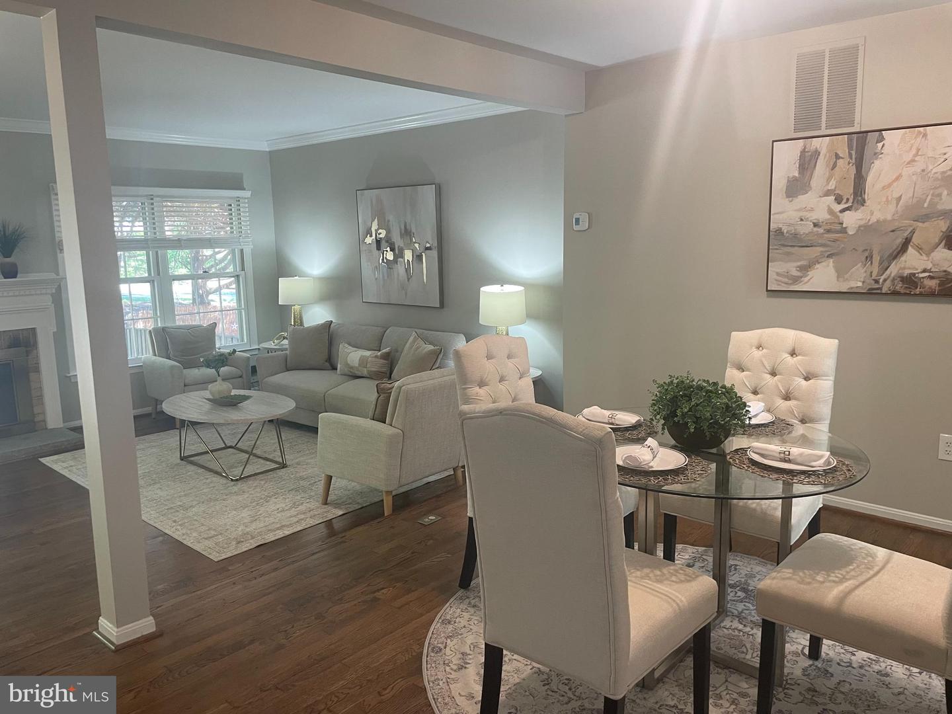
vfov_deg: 53.1
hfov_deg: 67.3
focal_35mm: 26
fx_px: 715
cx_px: 476
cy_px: 357
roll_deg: +1.2
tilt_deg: -8.0
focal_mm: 4.2
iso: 125
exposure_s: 1/60
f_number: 1.6
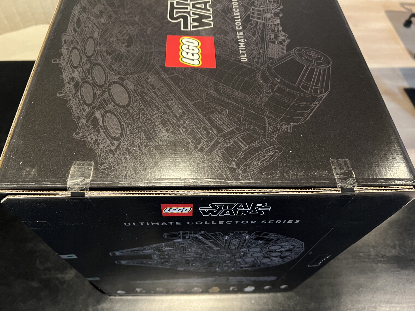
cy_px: 156
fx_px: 312
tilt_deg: -56.9
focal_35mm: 26
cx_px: 208
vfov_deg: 53.1
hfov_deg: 67.3
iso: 640
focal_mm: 5.7
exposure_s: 1/34
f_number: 1.5
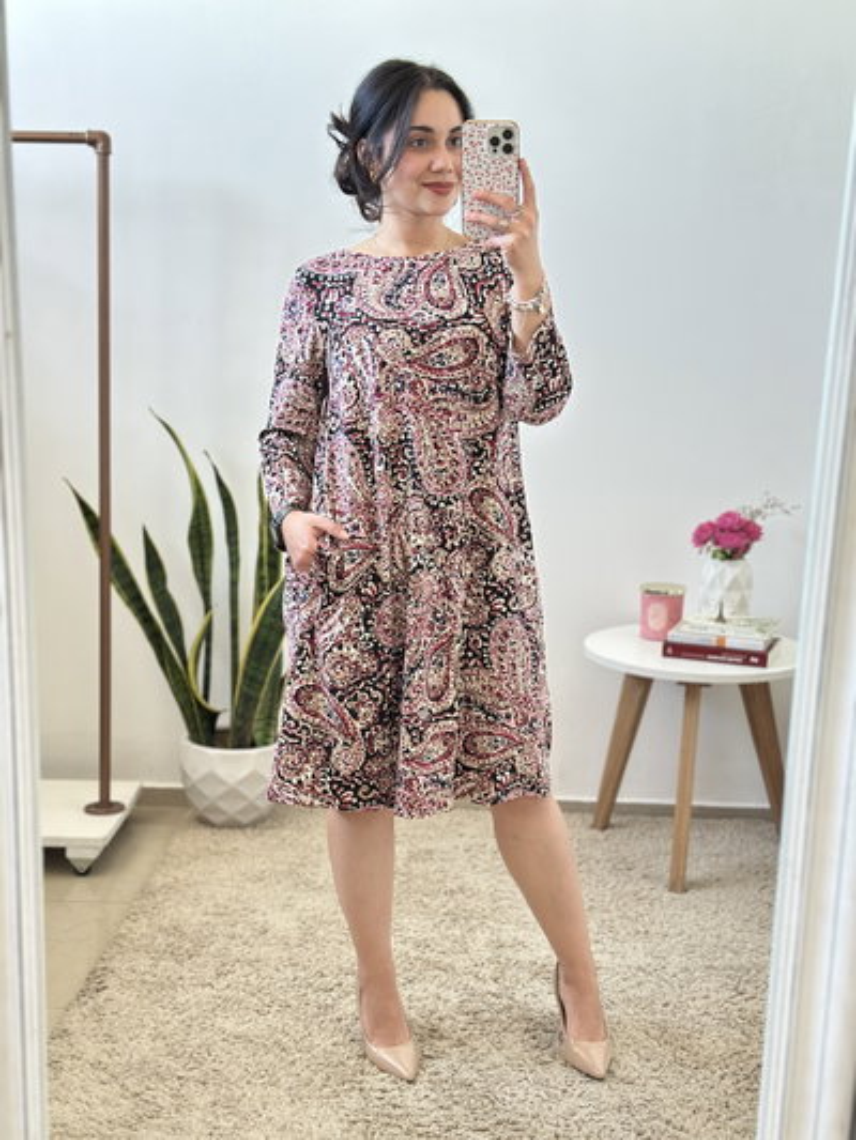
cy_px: 570
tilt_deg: -20.4
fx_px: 1582
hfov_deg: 30.3
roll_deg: -2.1
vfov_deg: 39.6
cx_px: 428
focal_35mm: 48
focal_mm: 6.86
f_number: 1.78
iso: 160
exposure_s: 1/60
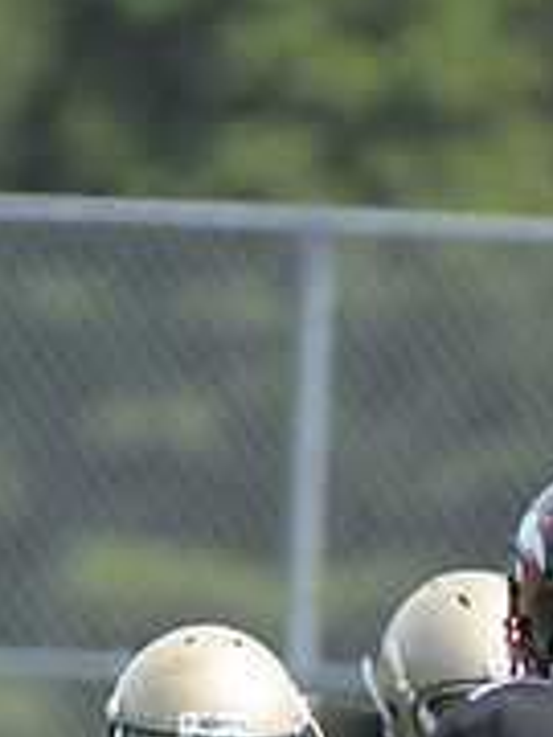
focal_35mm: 1393
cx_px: 510
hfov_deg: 1.1
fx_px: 29671
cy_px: 1048
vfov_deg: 1.4
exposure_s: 1/6400
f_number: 4
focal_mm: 300
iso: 1600
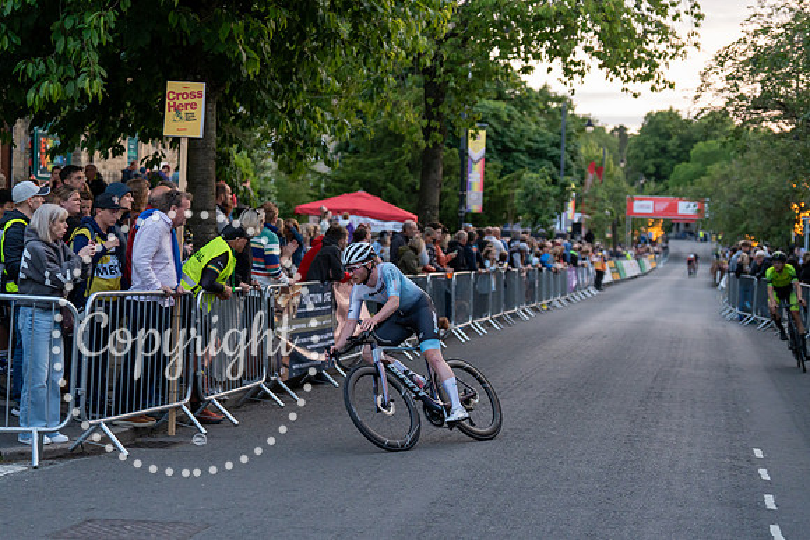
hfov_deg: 28.8
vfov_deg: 19.5
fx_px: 1575
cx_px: 405
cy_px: 270
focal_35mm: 70
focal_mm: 70
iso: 3200
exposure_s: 1/1000
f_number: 2.8
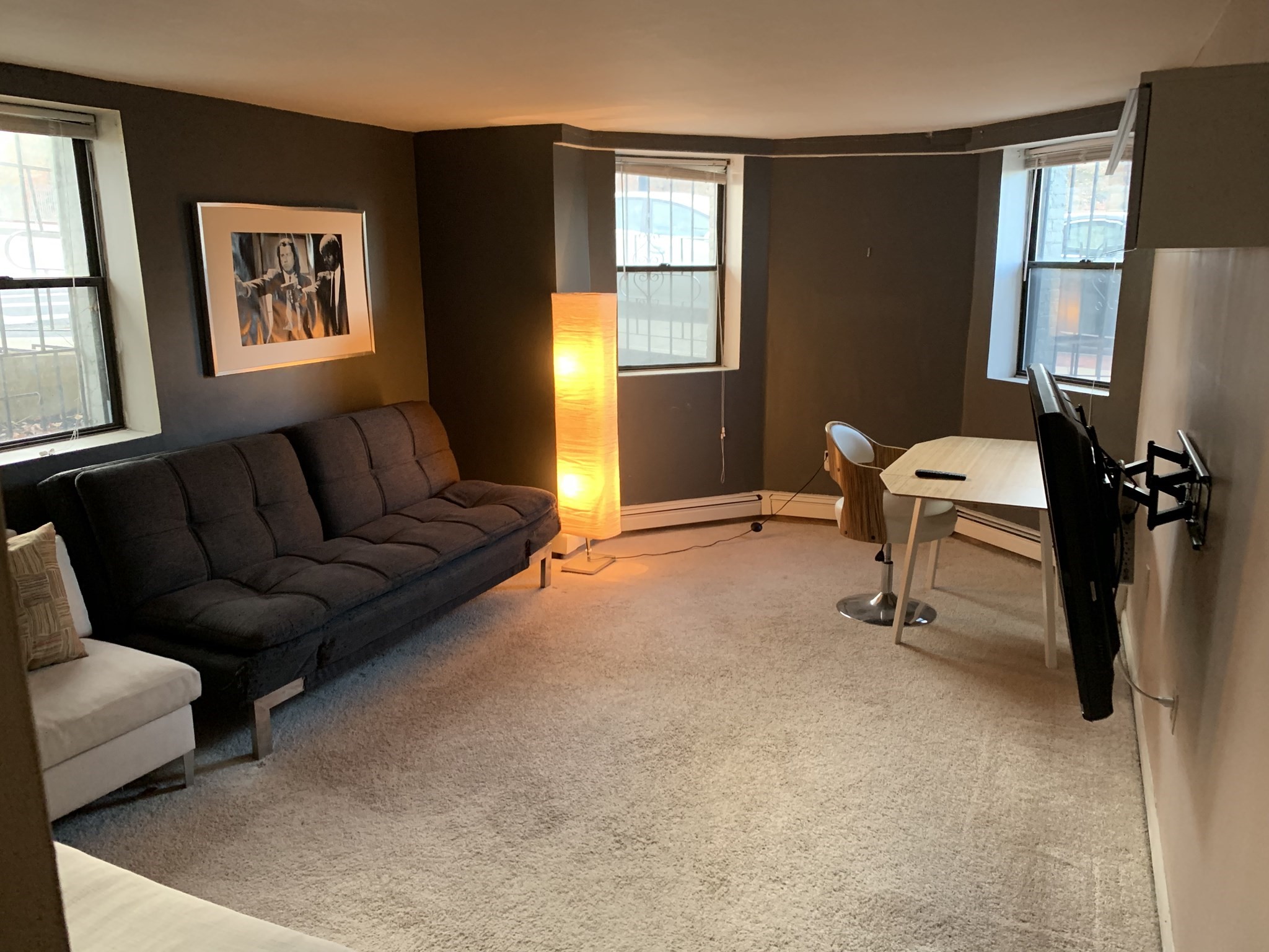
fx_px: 953
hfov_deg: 67.3
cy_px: 476
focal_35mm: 26
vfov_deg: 53.1
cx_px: 634
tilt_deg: -11.5
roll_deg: +0.5
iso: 320
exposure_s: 1/40
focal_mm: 4.25
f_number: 1.8
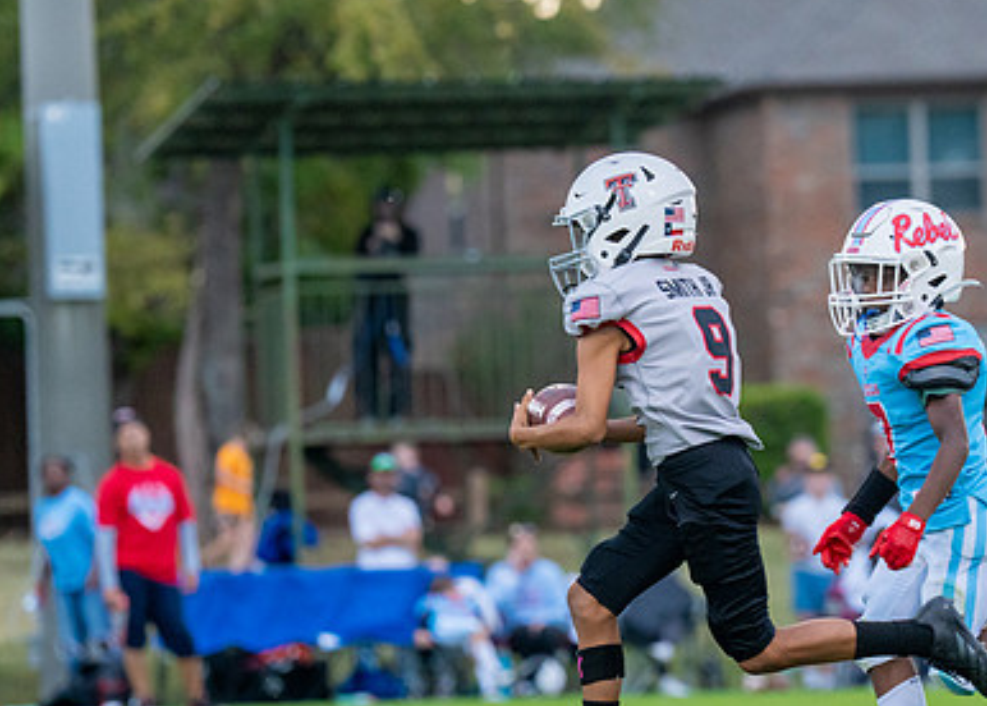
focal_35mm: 313
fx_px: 8777
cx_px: 667
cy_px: 371
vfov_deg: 4.6
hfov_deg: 6.4
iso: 1600
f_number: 2.8
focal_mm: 144
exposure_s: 1/1250
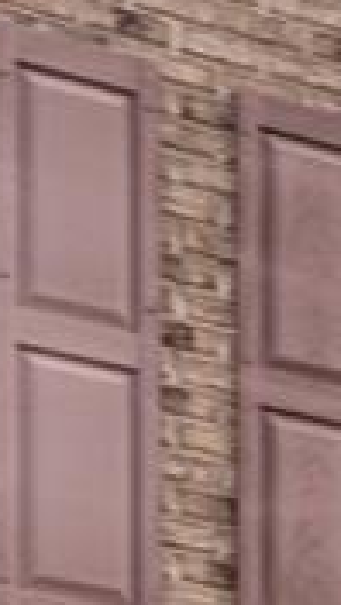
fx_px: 3135
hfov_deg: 5.0
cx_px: 1719
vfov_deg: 10.2
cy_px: 1222
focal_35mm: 195
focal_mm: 16
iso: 100
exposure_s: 1/100
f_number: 7.1
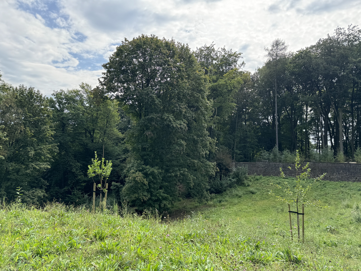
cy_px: 136
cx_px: 180
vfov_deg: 56.8
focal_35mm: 24
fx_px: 250
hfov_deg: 71.6
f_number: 1.78
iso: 80
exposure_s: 1/1112
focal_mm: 6.76
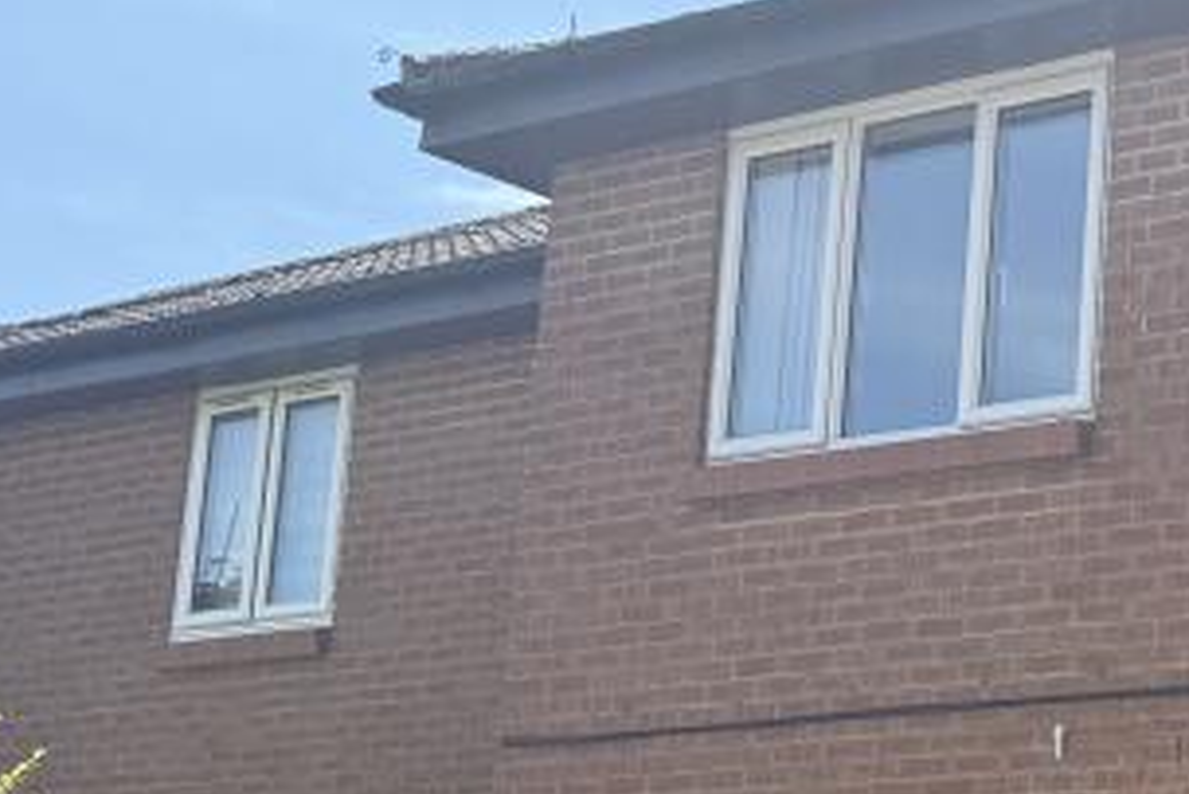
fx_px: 2776
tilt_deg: +7.4
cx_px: 1963
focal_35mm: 84
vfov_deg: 16.0
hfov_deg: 19.7
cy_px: 774
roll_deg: -1.5
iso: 100
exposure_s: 1/2801
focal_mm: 6.76
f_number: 1.78
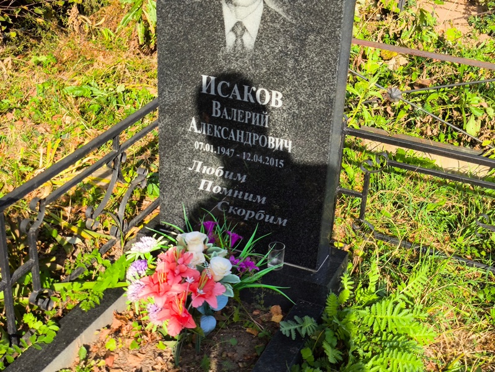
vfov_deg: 29.1
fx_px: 715
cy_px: 186
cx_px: 248
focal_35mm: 50
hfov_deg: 38.2
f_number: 1.7
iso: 50
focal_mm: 4.71
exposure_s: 1/507
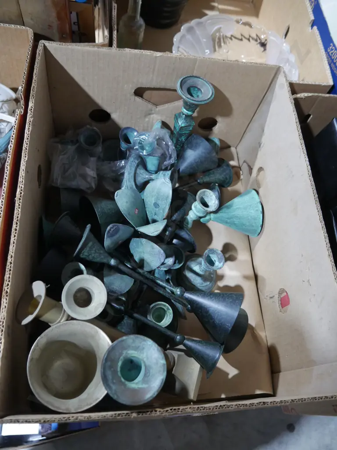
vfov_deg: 63.4
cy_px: 225
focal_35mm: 28
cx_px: 168
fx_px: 363
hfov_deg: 49.7
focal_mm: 14
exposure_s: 1/60
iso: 1250
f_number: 3.5
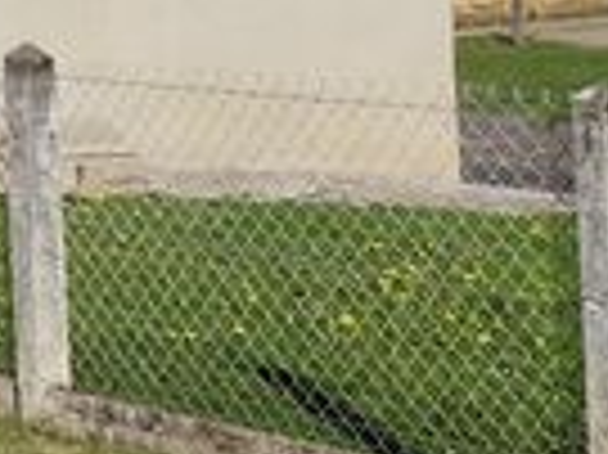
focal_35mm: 170
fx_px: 2983
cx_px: -1635
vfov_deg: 8.0
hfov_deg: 8.2
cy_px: -656
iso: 50
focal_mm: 6.19
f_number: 1.65
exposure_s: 1/1340
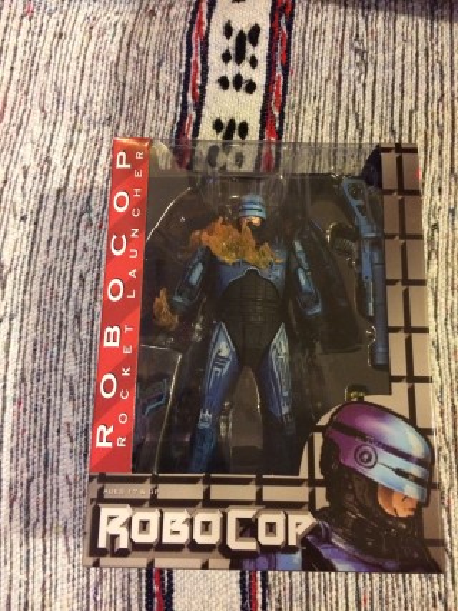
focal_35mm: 29
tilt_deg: -76.3
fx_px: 512
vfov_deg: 61.7
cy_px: 306
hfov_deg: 48.2
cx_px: 229
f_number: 2.2
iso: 500
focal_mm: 4.15
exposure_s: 1/17
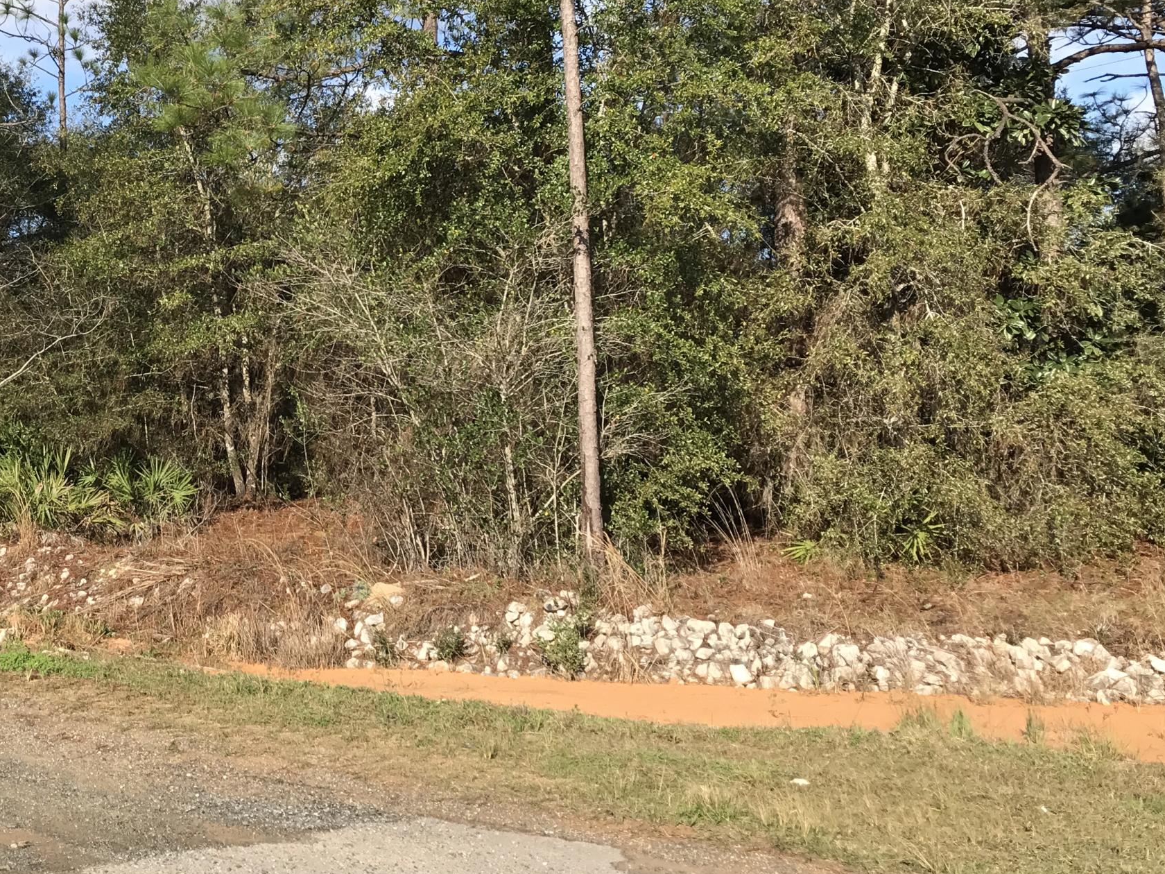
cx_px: 250
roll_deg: +1.7
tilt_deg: +7.5
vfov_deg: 28.8
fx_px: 1683
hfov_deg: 37.0
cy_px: 264
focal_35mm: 50
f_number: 1.8
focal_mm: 3.99
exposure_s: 1/1546
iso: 20
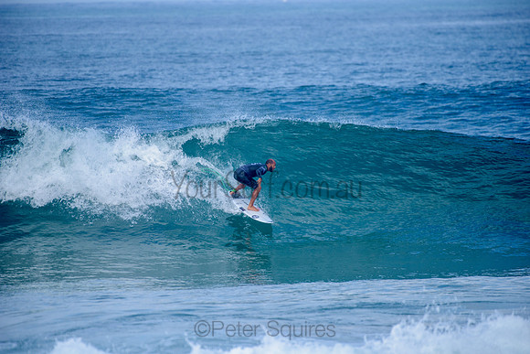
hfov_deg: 4.1
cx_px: 265
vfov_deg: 2.8
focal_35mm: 500
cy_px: 177
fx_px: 7364
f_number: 5.6
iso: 280
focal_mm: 500
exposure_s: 1/2000
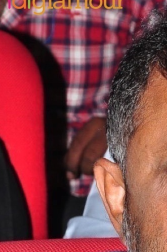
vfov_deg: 4.5
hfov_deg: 3.0
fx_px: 3198
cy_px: 436
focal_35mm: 458
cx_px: 253
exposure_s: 1/125
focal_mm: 85
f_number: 13
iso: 500
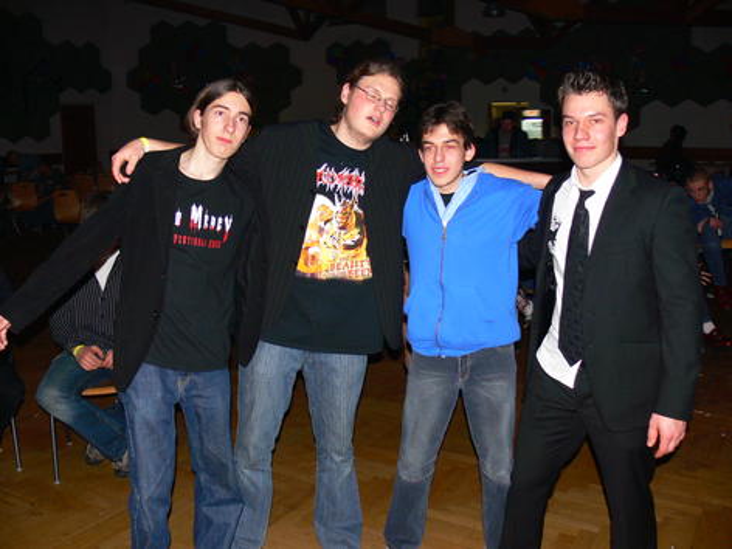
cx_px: 366
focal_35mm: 35
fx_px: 740
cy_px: 274
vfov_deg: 40.7
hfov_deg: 52.6
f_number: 2.8
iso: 100
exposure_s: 1/30
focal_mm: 7.4
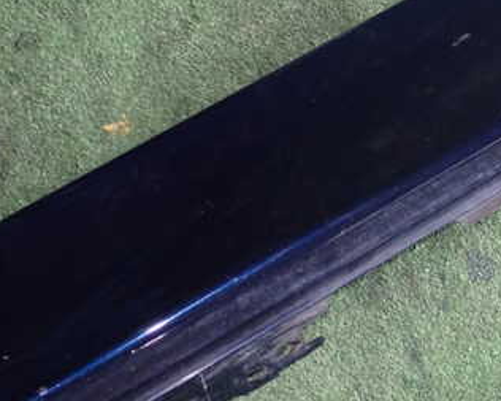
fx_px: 1127
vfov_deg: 19.9
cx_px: 461
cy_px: 73
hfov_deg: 24.3
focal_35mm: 76
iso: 250
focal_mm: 7.31
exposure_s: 1/40
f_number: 2.8
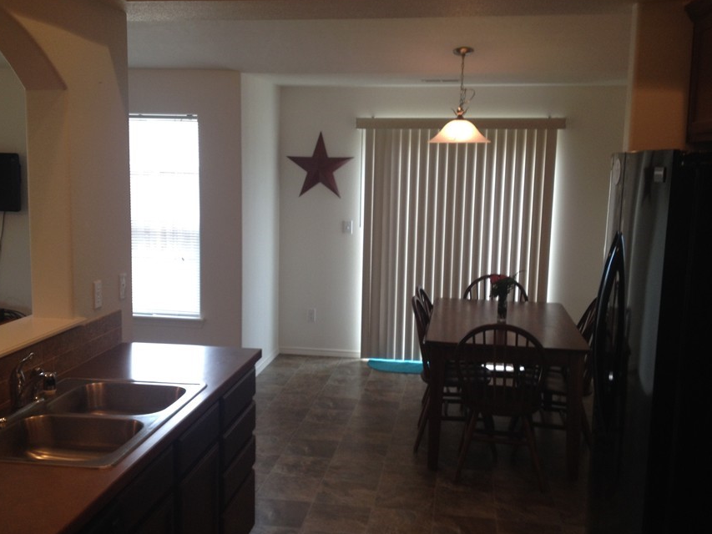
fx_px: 864
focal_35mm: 42
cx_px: 338
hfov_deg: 44.8
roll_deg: +0.6
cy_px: 270
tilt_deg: -9.3
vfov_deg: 34.4
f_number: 2.4
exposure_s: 1/24
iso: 50
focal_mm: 4.28
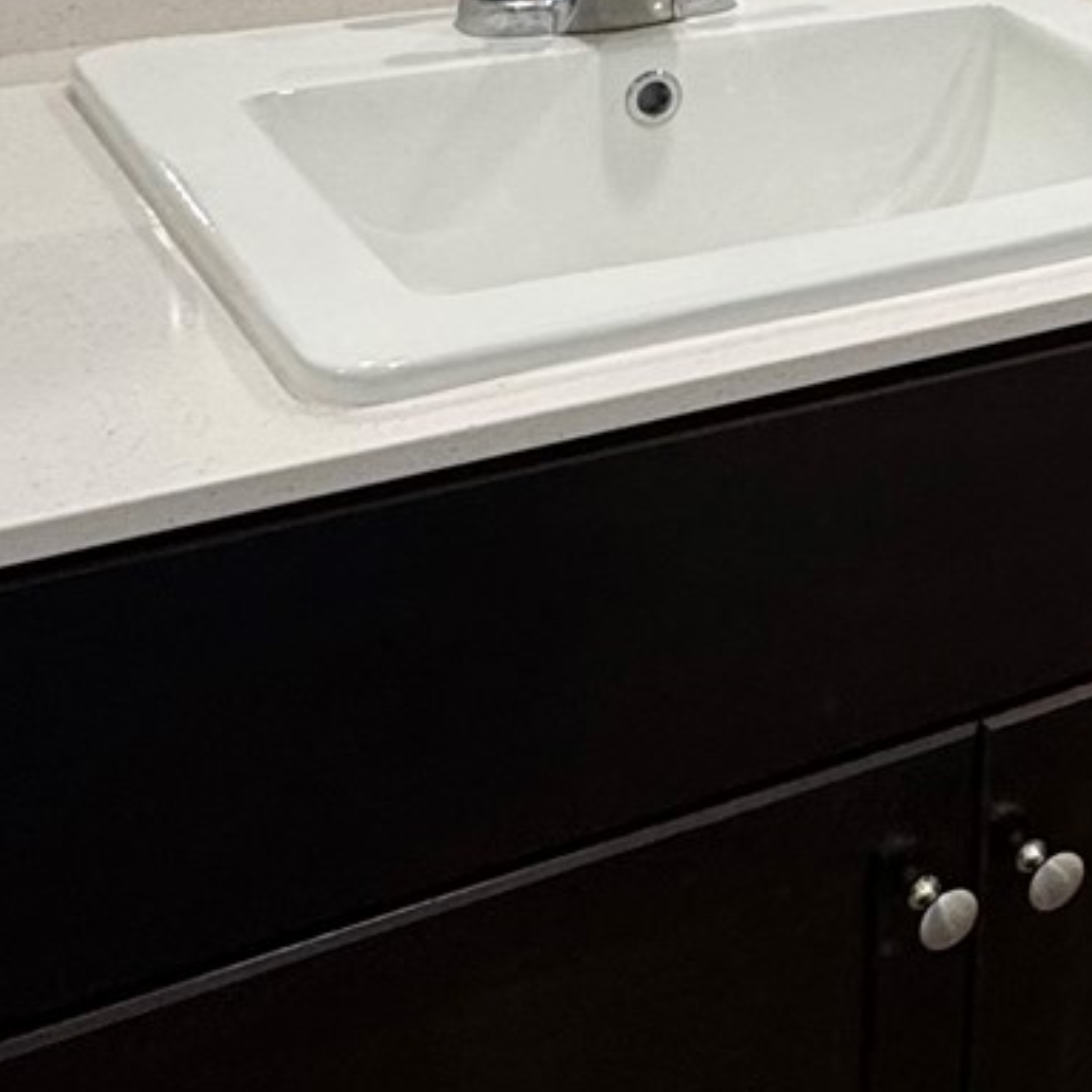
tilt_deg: -14.9
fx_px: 2356
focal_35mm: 66
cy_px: 6
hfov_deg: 23.5
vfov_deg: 24.9
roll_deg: -2.4
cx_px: 1359
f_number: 2.2
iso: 200
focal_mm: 2.22
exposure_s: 1/120
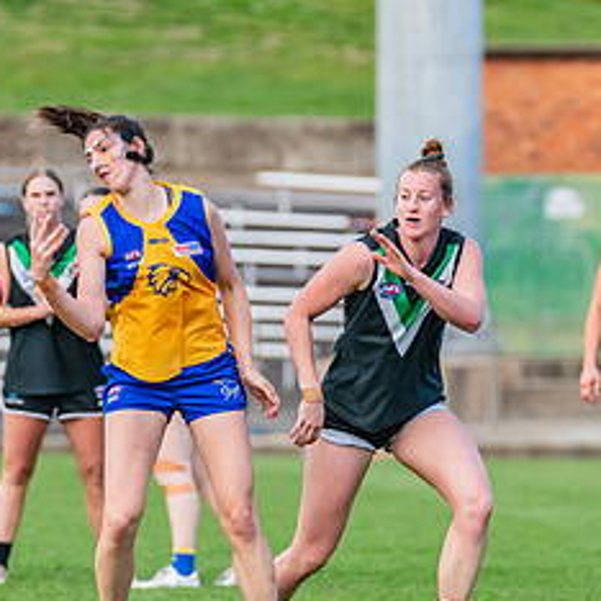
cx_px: 169
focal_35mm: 661
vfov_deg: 2.7
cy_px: 251
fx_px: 12984
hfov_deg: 2.7
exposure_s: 1/1600
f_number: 5.6
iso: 800
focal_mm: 310
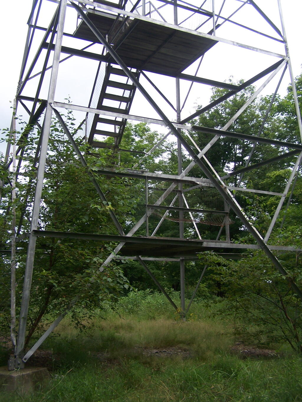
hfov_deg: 37.7
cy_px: 201
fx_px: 442
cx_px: 151
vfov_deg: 49.0
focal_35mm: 38
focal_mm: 6.3
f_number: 2.8
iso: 80
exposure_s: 1/500
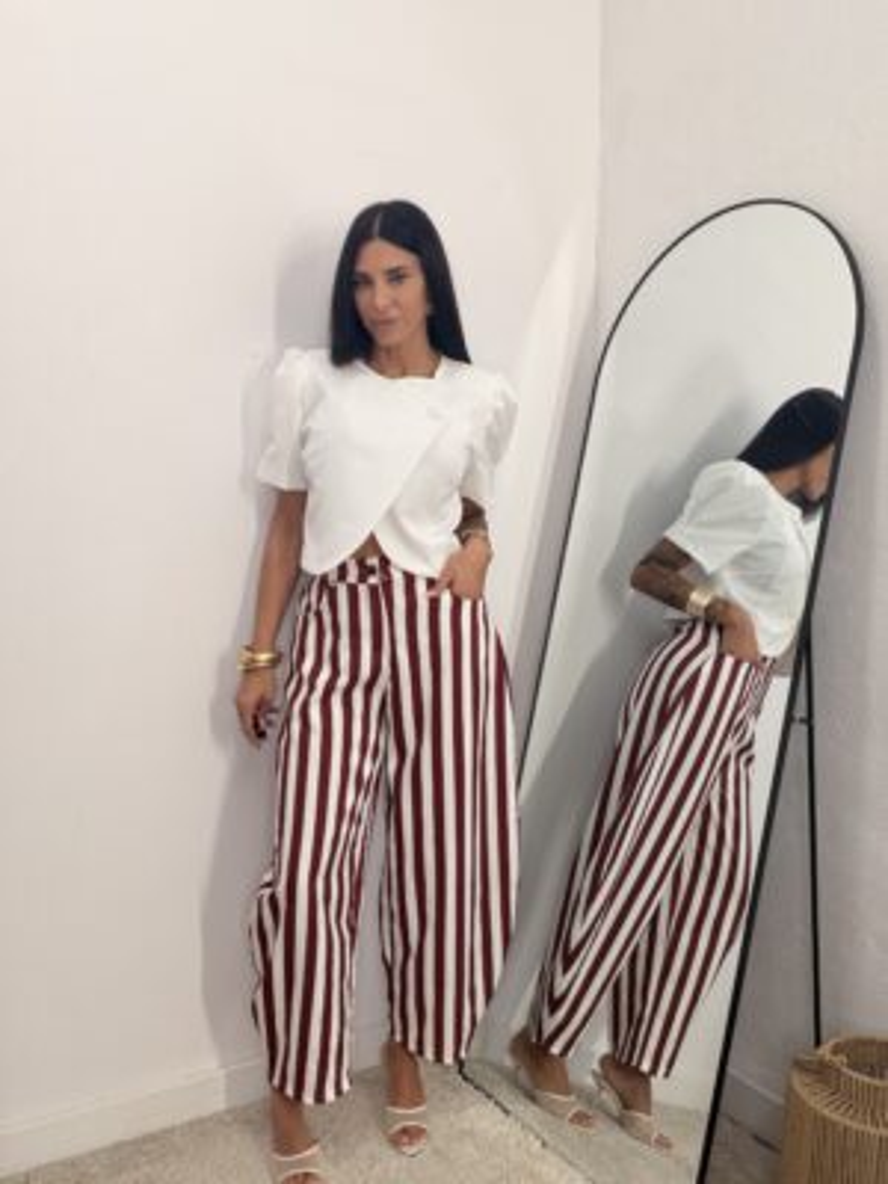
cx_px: 444
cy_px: 592
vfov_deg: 60.0
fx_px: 1026
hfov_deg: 46.8
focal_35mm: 30
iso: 50
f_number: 1.9
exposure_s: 1/80
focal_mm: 2.71
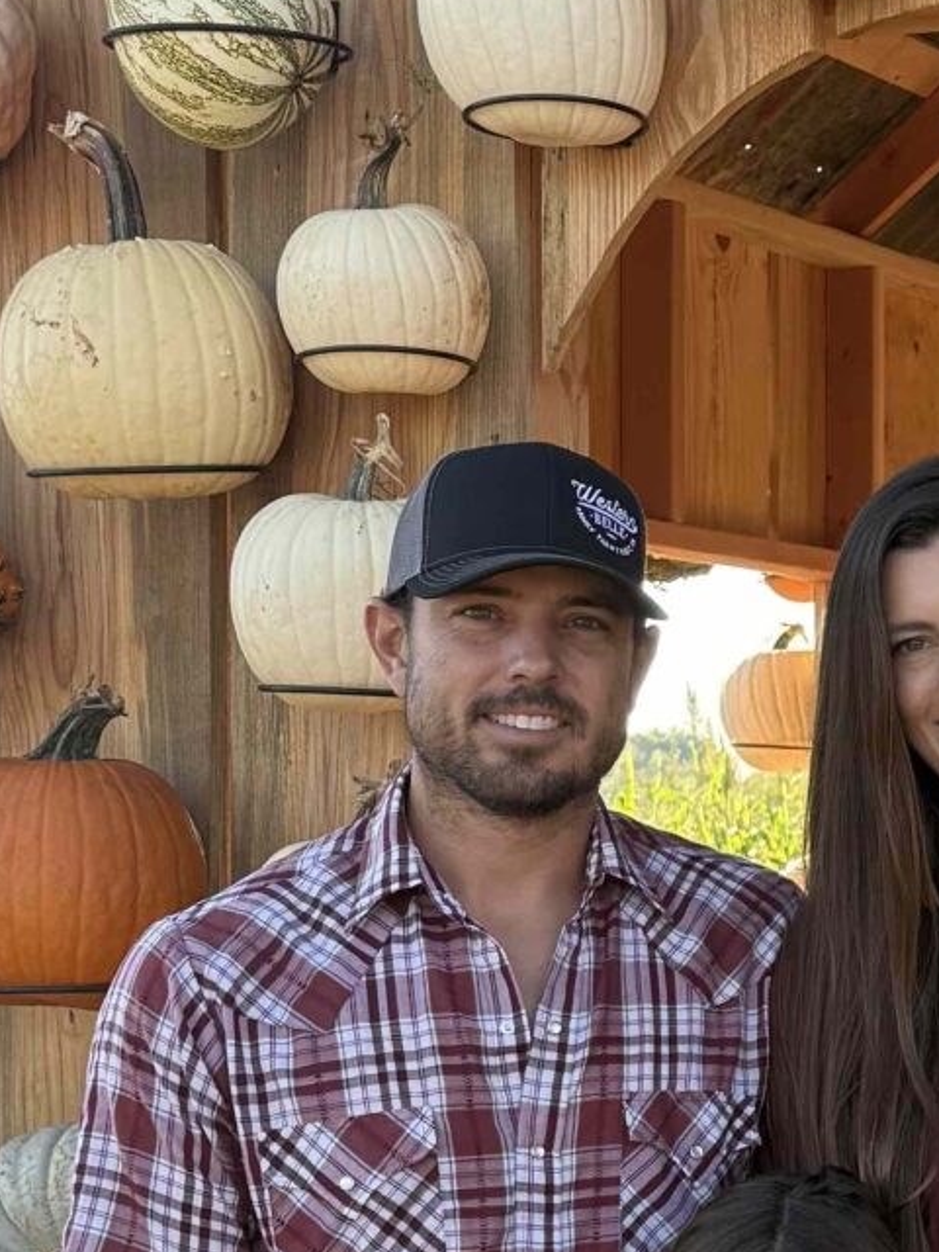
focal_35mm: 96
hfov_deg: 14.9
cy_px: 916
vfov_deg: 20.3
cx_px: 1119
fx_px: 3472
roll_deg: +1.1
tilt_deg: -1.3
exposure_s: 1/750
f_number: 1.78
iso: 100
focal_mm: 6.76
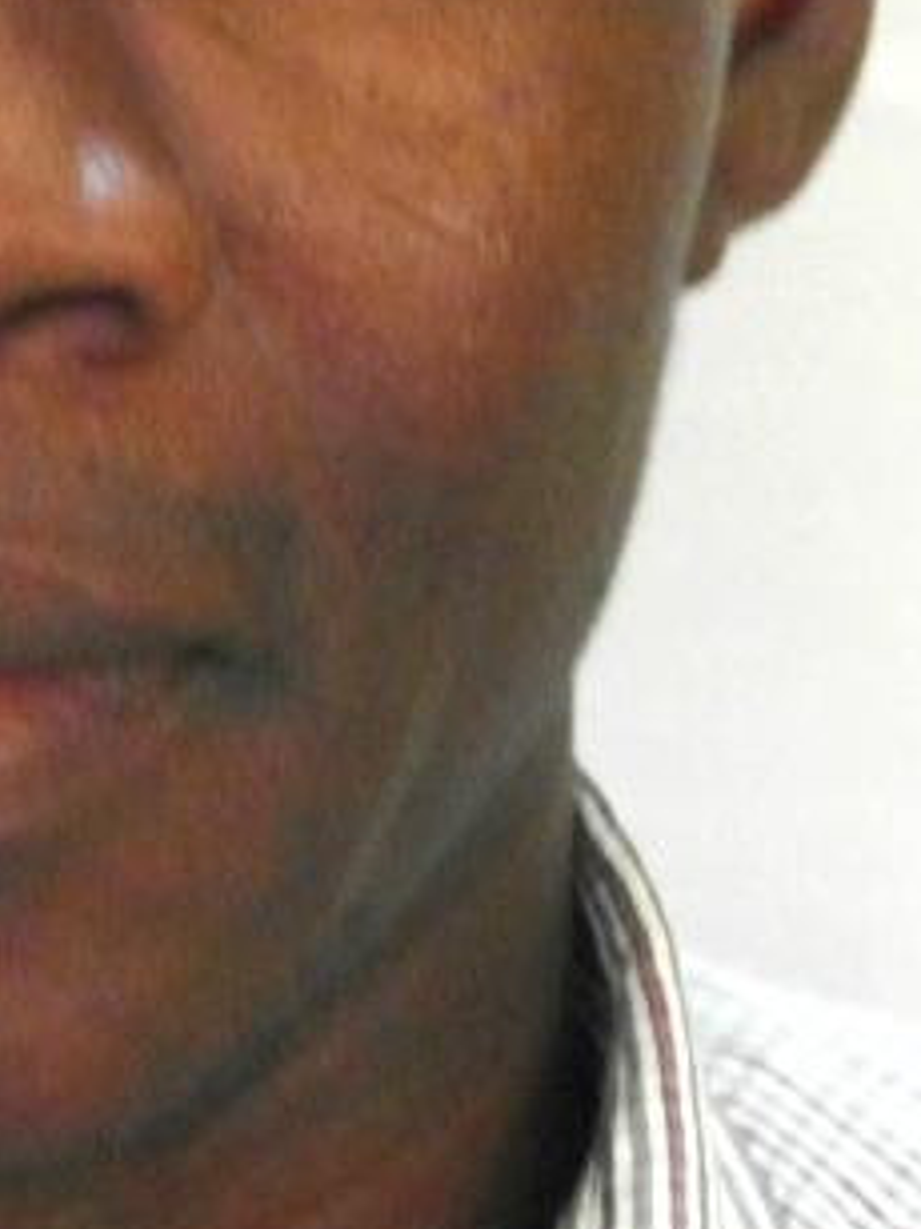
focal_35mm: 310
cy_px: 136
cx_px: -132
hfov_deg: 4.8
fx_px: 11005
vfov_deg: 6.4
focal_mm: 16.5
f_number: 3.9
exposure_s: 1/15
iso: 800
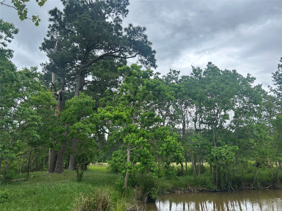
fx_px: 212
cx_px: 141
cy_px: 106
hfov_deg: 67.3
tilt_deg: +14.7
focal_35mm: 26
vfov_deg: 53.1
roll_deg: +0.4
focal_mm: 5.7
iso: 50
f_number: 1.5
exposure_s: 1/1808
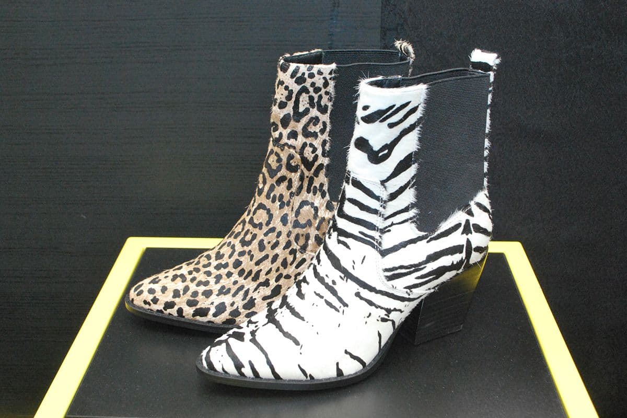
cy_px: 209
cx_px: 314
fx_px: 627
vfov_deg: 36.9
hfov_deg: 53.1
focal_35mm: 36
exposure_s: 1/125
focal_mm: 24
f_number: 5.6
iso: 1600
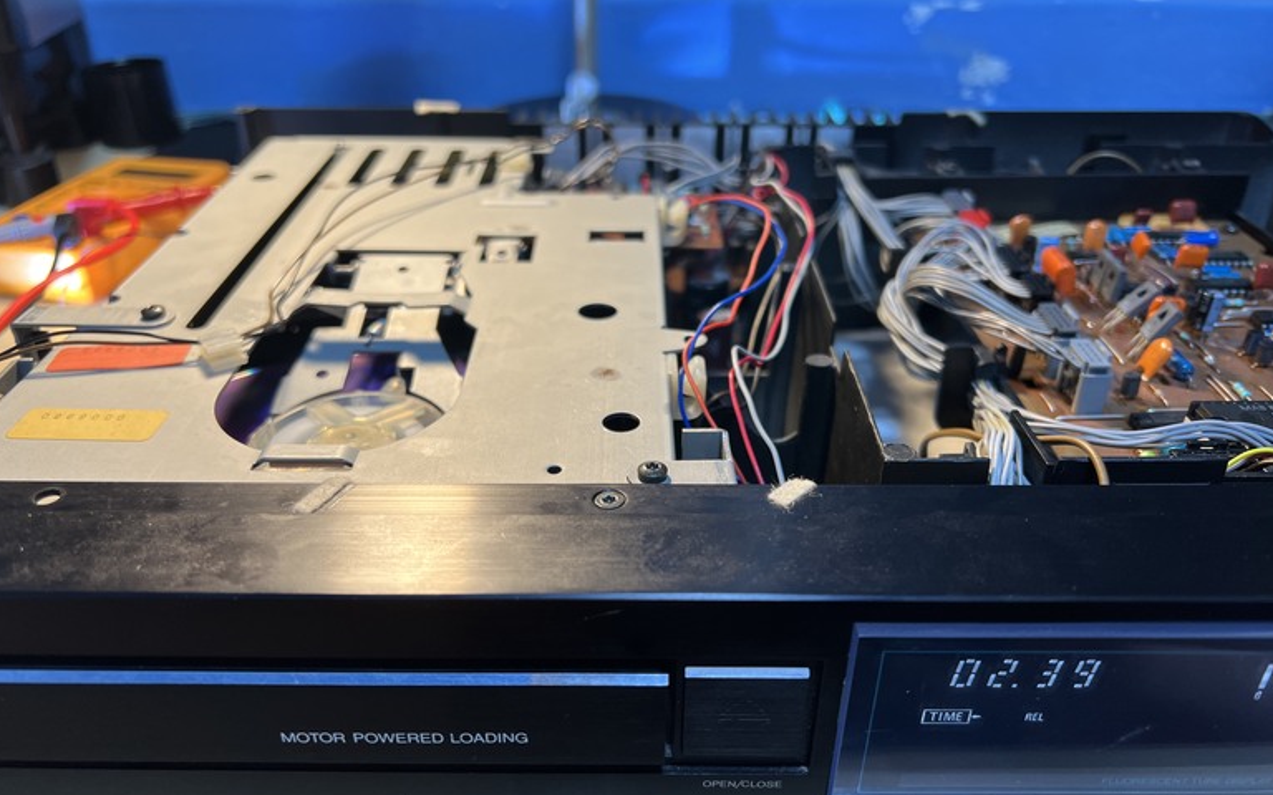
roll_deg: +0.2
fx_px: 971
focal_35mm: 28
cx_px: 635
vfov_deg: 44.5
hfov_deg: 66.5
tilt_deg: -33.3
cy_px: 430
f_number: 1.5
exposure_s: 1/60
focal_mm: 5.7
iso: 80
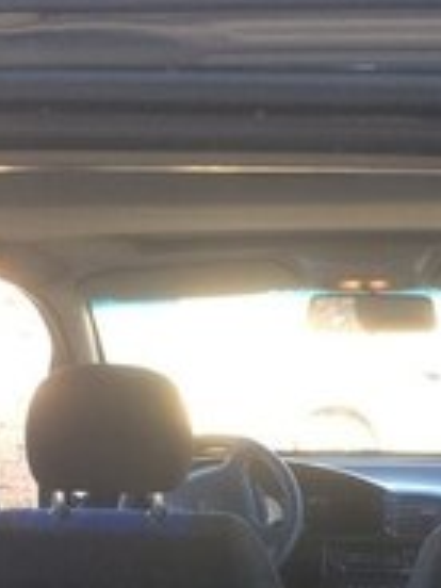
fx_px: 1325
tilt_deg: -15.6
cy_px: 719
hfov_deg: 18.9
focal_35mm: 78
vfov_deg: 22.8
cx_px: 275
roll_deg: -1.3
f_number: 2.2
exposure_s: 1/100
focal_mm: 4.15
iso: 50
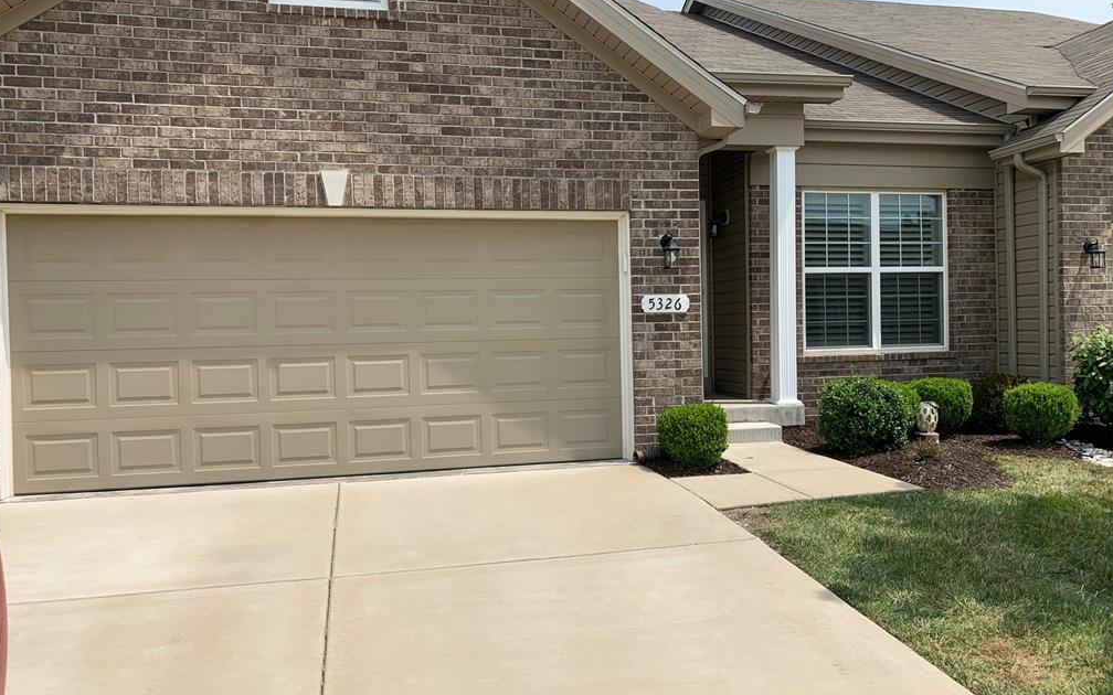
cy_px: 342
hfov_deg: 66.5
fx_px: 849
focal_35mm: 28
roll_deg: +0.6
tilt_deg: -0.4
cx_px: 558
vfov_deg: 44.5
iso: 25
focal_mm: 4.25
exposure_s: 1/2755
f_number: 1.8
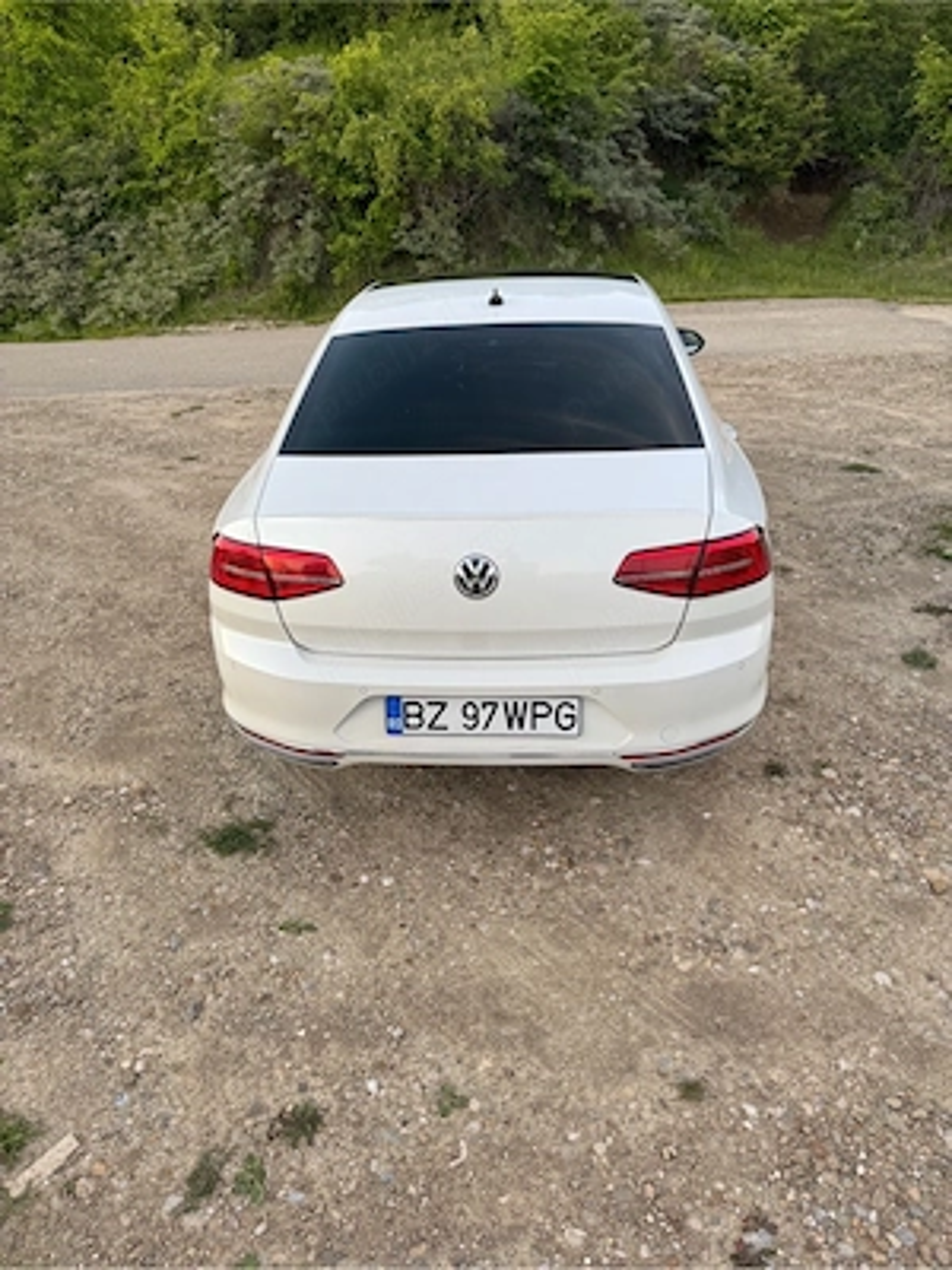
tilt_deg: -25.4
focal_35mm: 24
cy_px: 635
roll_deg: +0.7
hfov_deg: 56.8
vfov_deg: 71.6
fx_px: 880
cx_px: 476
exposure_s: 1/121
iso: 125
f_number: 1.78
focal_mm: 6.76
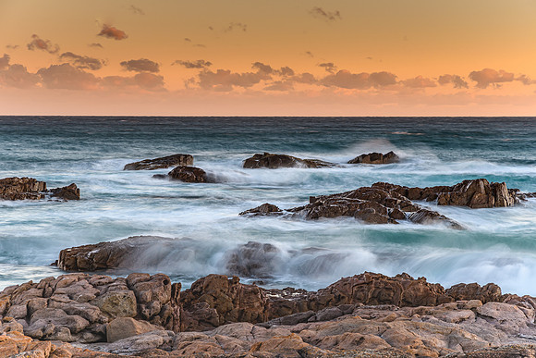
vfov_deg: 14.0
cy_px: 179
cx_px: 268
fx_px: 1454
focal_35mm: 98
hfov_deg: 20.9
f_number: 8
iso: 50
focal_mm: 65
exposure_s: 1.3
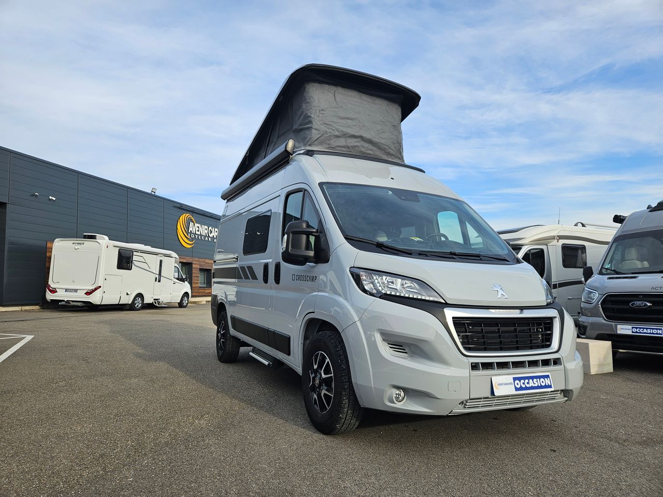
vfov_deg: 58.9
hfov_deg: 73.9
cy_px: 248
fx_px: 441
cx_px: 332
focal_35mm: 23
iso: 25
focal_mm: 5.4
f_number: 1.8
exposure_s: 1/664
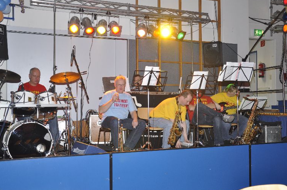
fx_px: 302
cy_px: 95
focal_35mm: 38
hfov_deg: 50.8
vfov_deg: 34.9
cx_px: 144
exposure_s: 1/60
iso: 400
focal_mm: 24
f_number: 5
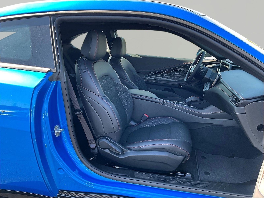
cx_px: 132
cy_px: 99
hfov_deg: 61.7
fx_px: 221
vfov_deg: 48.2
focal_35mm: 29
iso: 32
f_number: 1.8
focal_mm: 3
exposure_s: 1/122
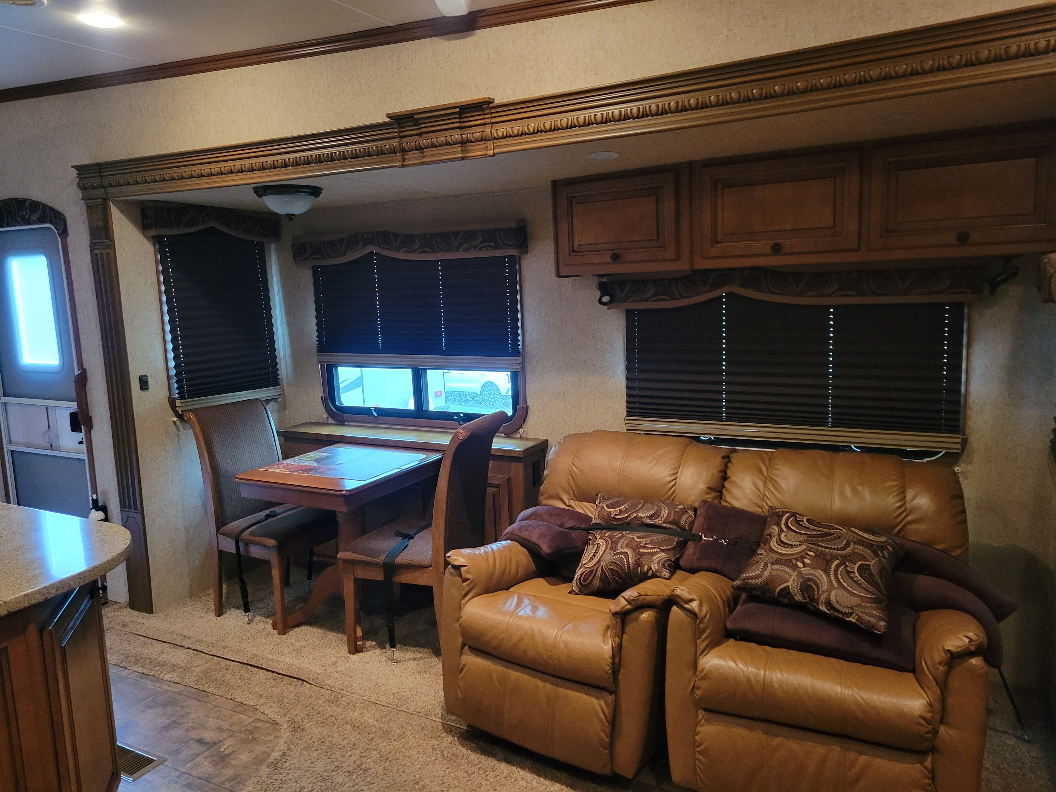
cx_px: 528
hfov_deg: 67.3
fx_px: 793
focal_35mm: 26
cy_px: 396
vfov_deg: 53.1
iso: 500
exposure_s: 1/24
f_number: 1.8
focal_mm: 5.4
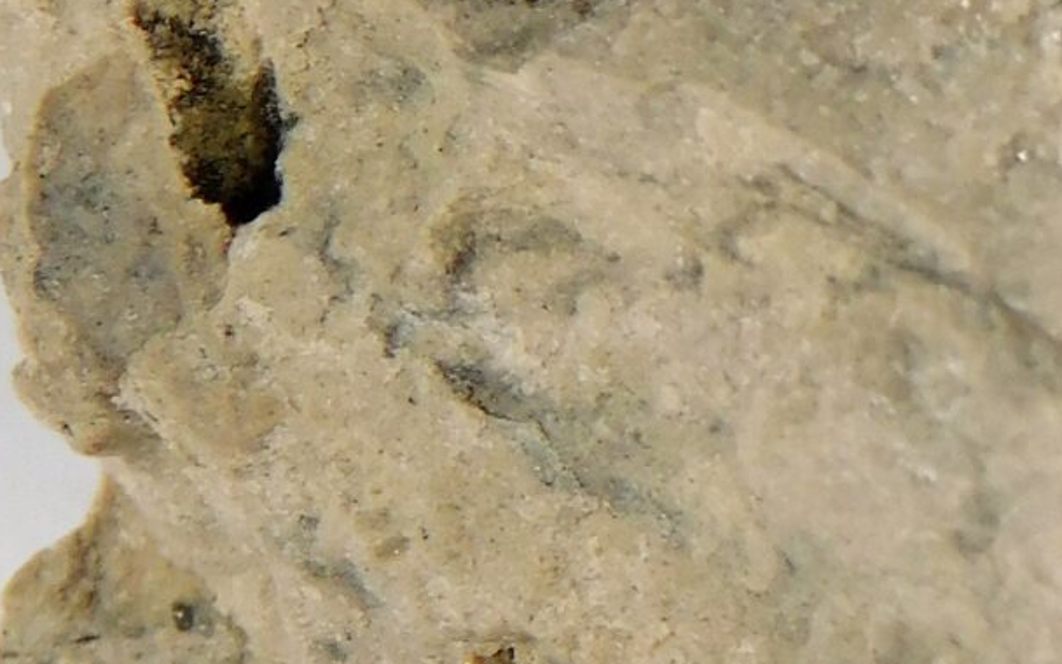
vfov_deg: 4.1
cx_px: 1993
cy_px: 383
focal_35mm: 317
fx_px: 9175
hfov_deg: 6.5
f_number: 4.3
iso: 125
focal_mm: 12.6
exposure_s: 1/200
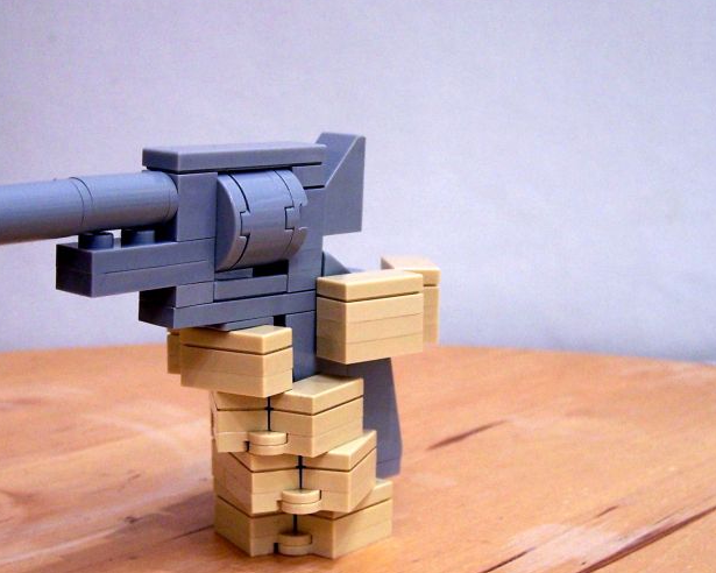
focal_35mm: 65
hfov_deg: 29.1
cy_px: 300
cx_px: 329
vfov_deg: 23.5
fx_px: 1377
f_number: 2.8
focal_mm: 6.7
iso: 80
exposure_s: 1/4
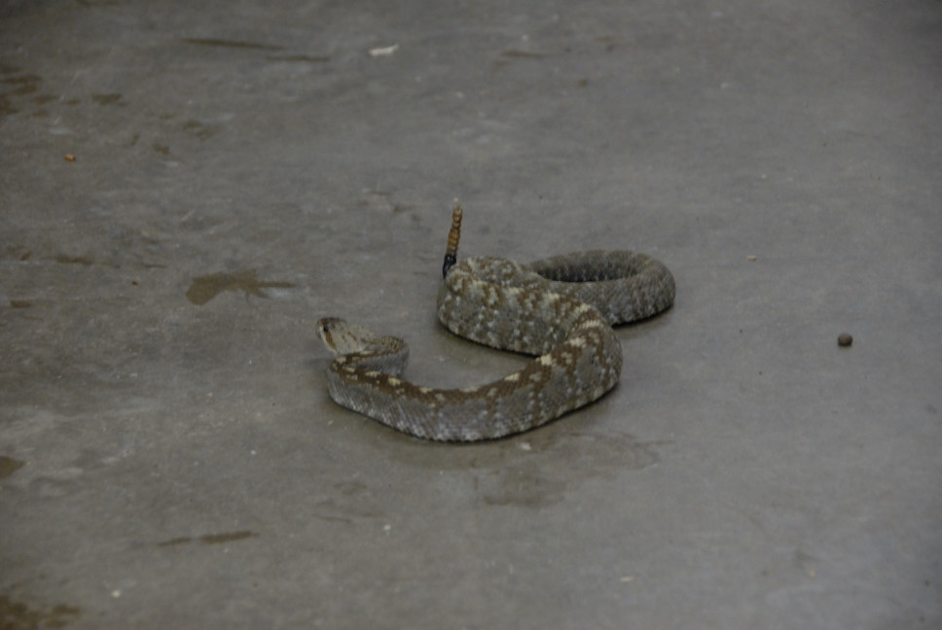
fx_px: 3733
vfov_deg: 9.7
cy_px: 315
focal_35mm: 142
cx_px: 471
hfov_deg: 14.4
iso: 800
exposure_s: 1/30
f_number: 5.3
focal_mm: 95
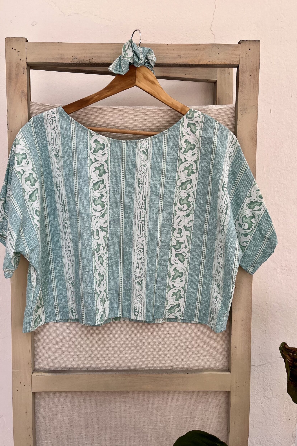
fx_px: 346
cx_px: 132
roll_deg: +1.0
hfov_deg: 46.3
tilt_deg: -8.6
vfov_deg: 65.5
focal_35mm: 28
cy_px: 216
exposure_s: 1/615
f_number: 1.6
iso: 50
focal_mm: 5.1
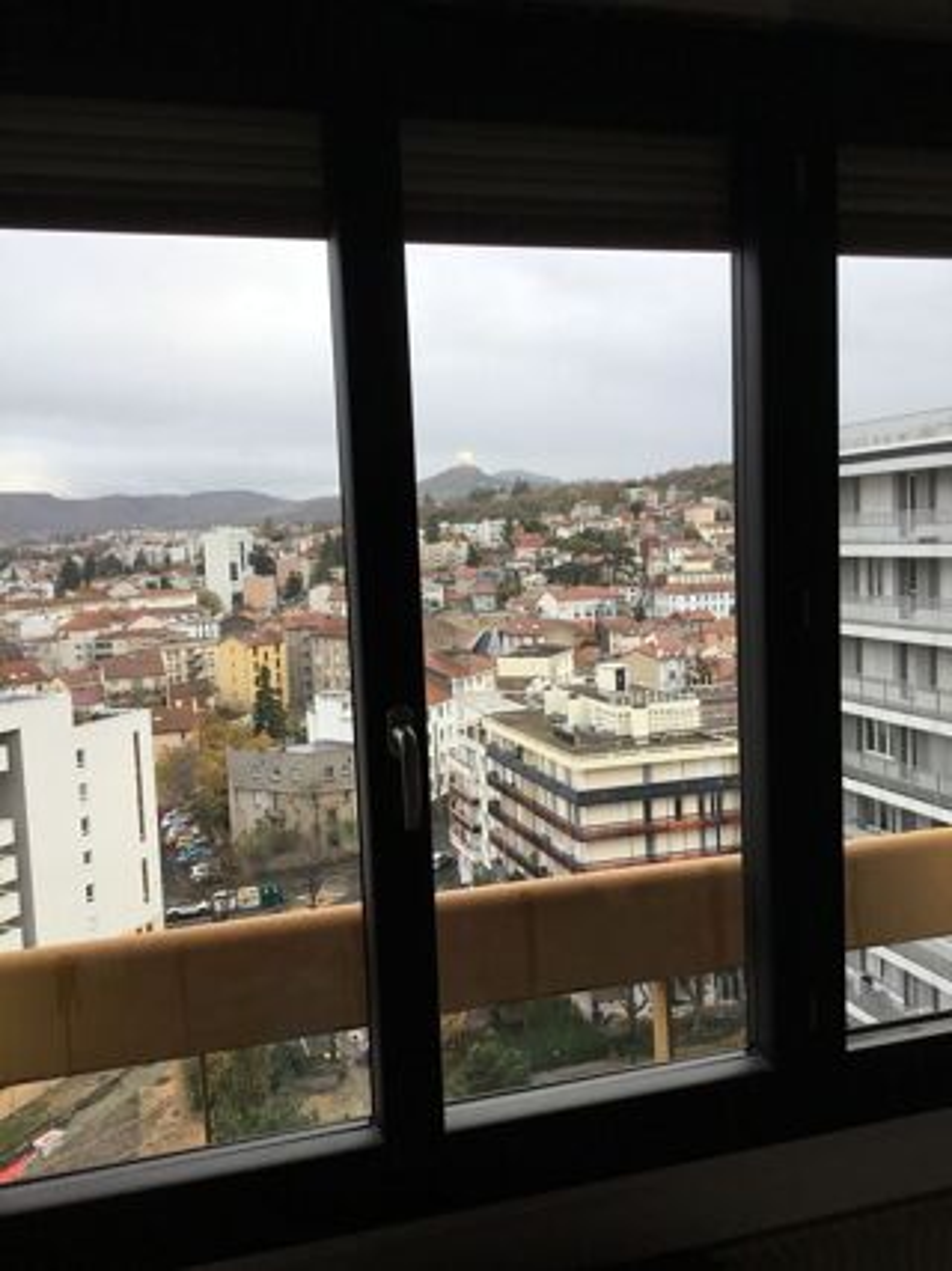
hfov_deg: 45.4
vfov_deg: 58.4
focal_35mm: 31
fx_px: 1137
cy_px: 636
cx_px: 476
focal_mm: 3.3
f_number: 2.4
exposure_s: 1/100
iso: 32
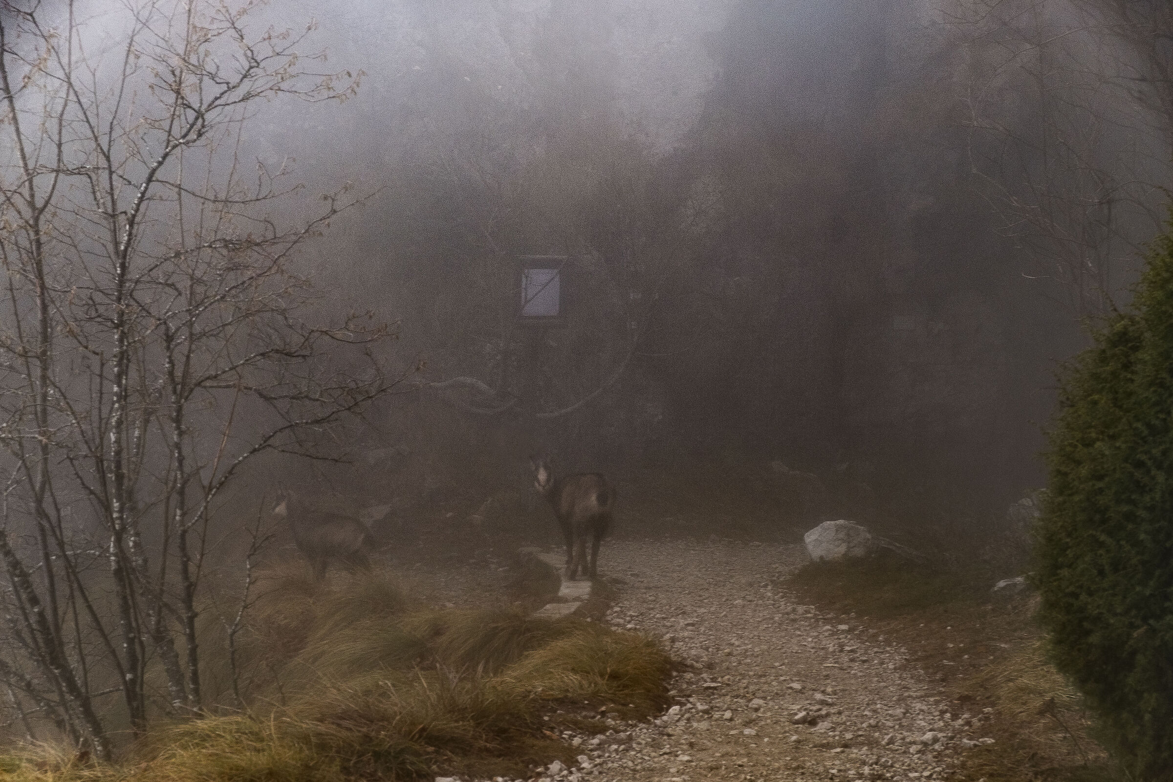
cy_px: 391
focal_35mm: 83
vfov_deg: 16.5
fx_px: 2704
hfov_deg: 24.5
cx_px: 586
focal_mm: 55
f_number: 7.1
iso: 250
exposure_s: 1/80
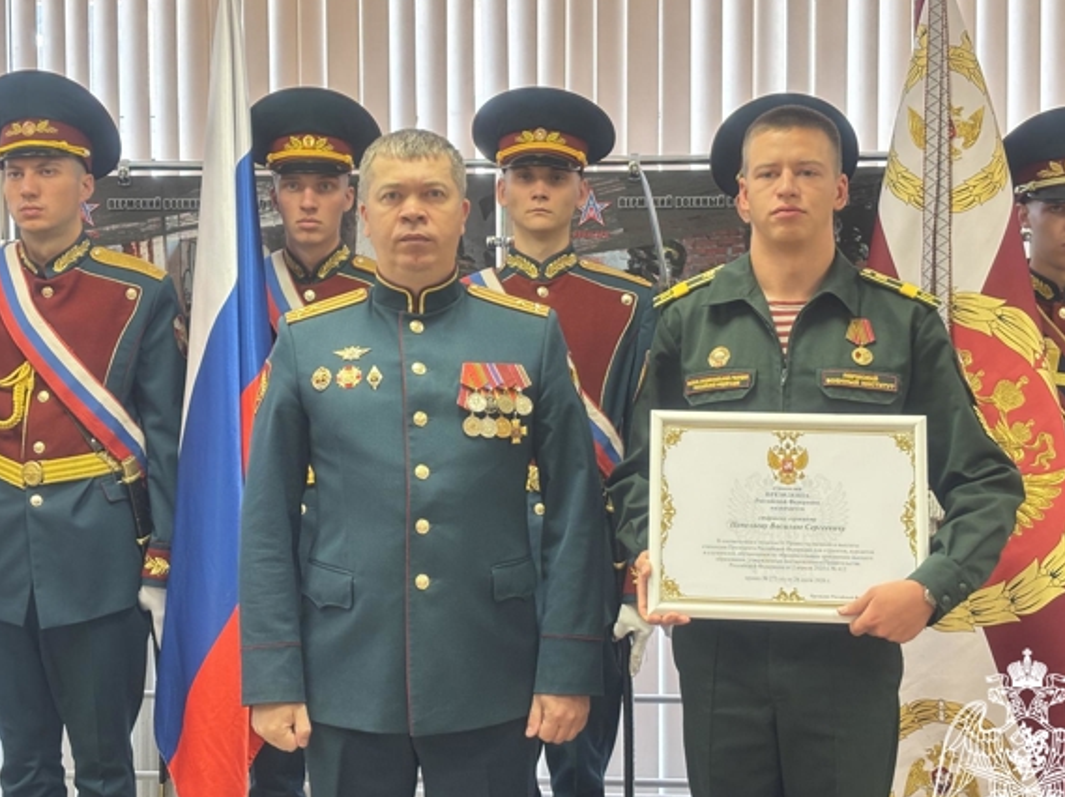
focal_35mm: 61
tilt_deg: -2.2
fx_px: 1876
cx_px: 518
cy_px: 384
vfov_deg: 24.0
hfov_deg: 31.7
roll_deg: -0.3
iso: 160
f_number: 1.6
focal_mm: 5.96
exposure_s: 1/50
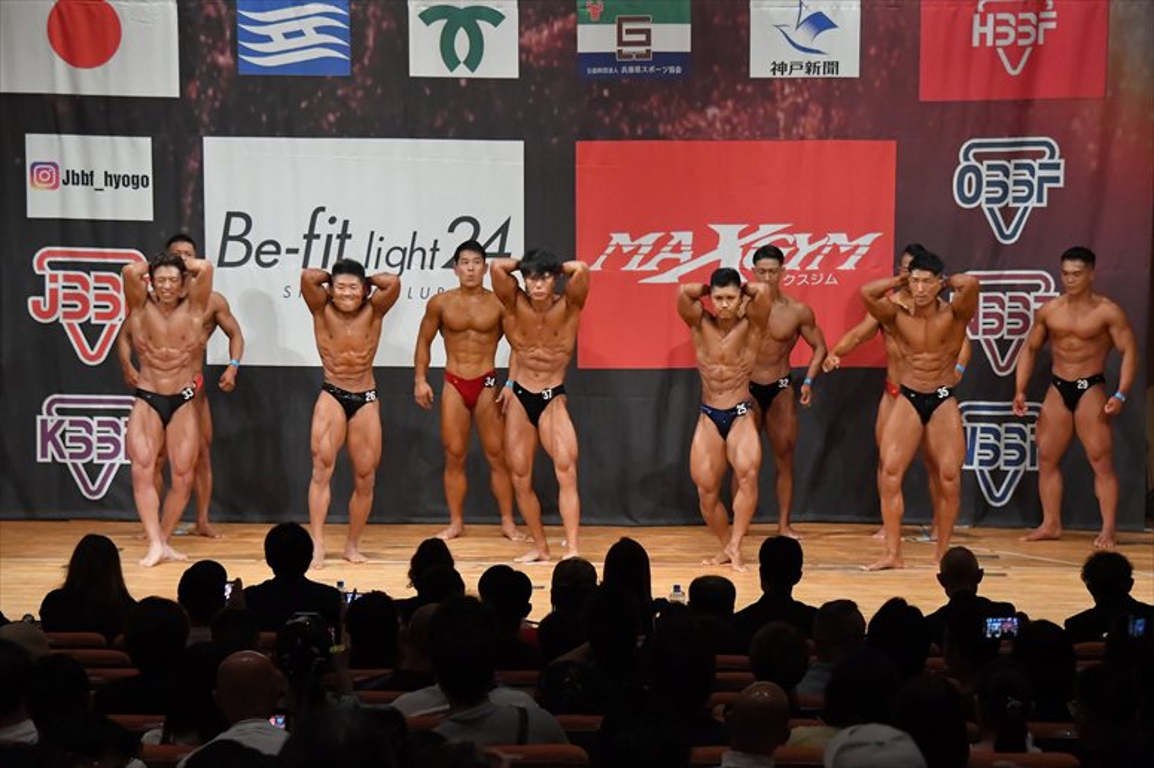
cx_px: 577
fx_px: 4325
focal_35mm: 135
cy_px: 384
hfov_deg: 15.2
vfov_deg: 10.2
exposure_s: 1/400
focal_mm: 90
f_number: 5.6
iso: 8000
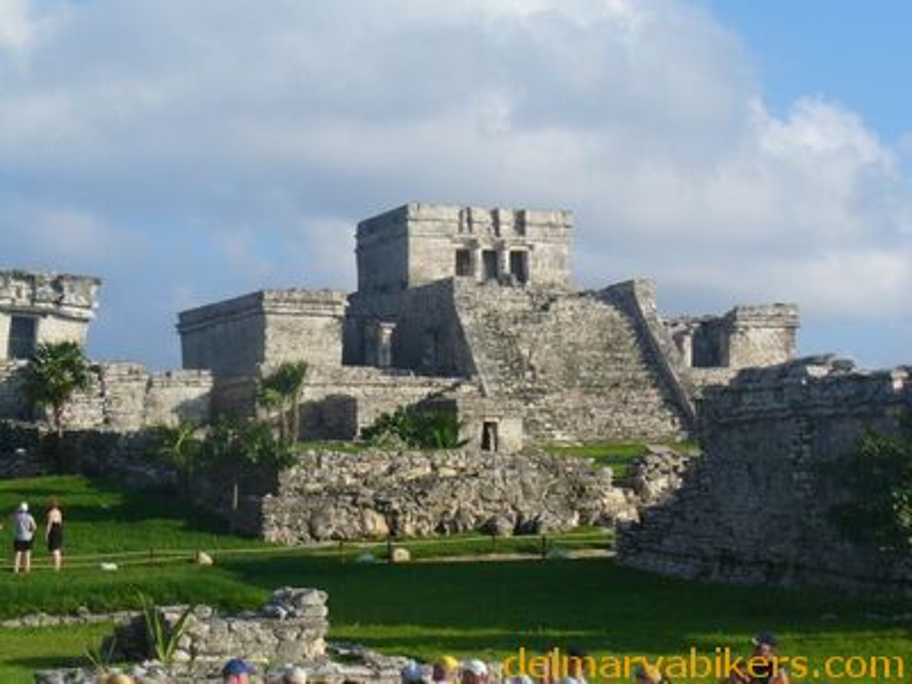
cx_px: 456
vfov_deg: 15.7
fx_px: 2477
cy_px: 342
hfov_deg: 20.9
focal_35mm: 94
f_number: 6.4
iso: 80
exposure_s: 1/320
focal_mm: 11.4
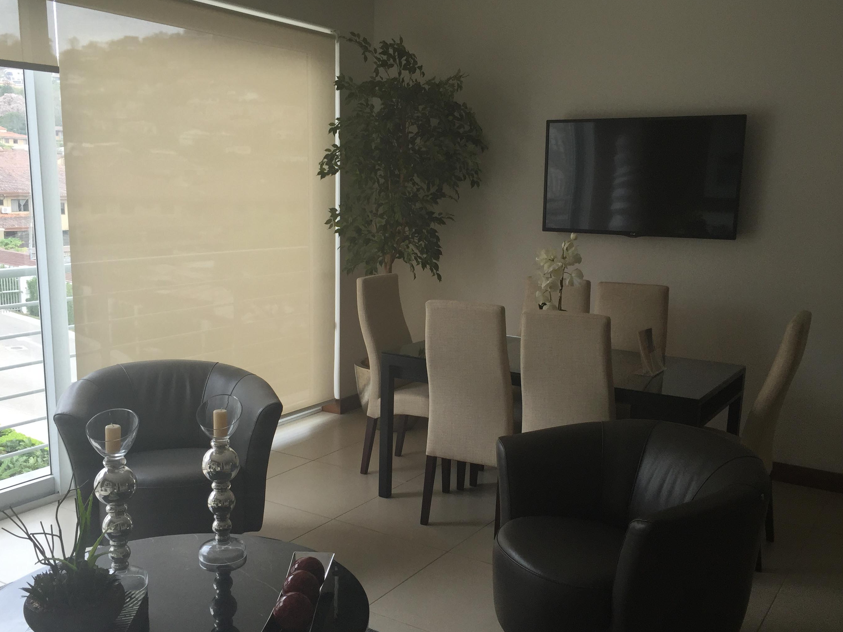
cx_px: 402
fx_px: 852
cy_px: 362
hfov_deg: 52.6
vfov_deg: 40.6
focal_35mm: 35
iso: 50
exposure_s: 1/120
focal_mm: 4.15
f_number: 2.2
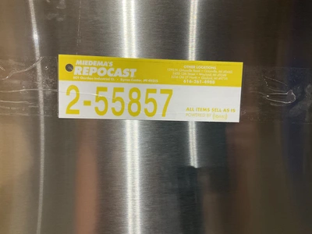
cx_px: 156
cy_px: 117
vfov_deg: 48.2
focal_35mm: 29
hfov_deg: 61.7
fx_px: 261
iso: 125
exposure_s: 1/60
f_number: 1.8
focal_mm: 3
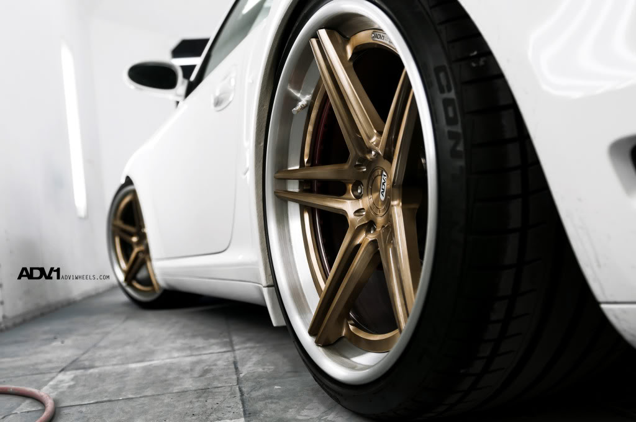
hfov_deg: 53.2
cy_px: 211
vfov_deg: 36.8
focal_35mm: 36
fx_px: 635
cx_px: 318
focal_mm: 24
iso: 200
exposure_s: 1/80
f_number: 2.8
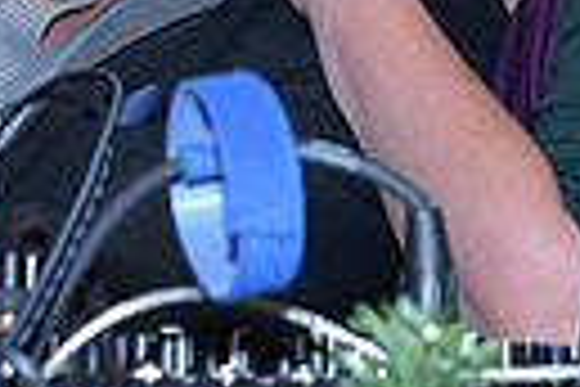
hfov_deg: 10.3
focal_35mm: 198
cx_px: 531
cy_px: -227
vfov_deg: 6.8
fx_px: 3190
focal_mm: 44
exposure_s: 1/250
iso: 2500
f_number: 6.3
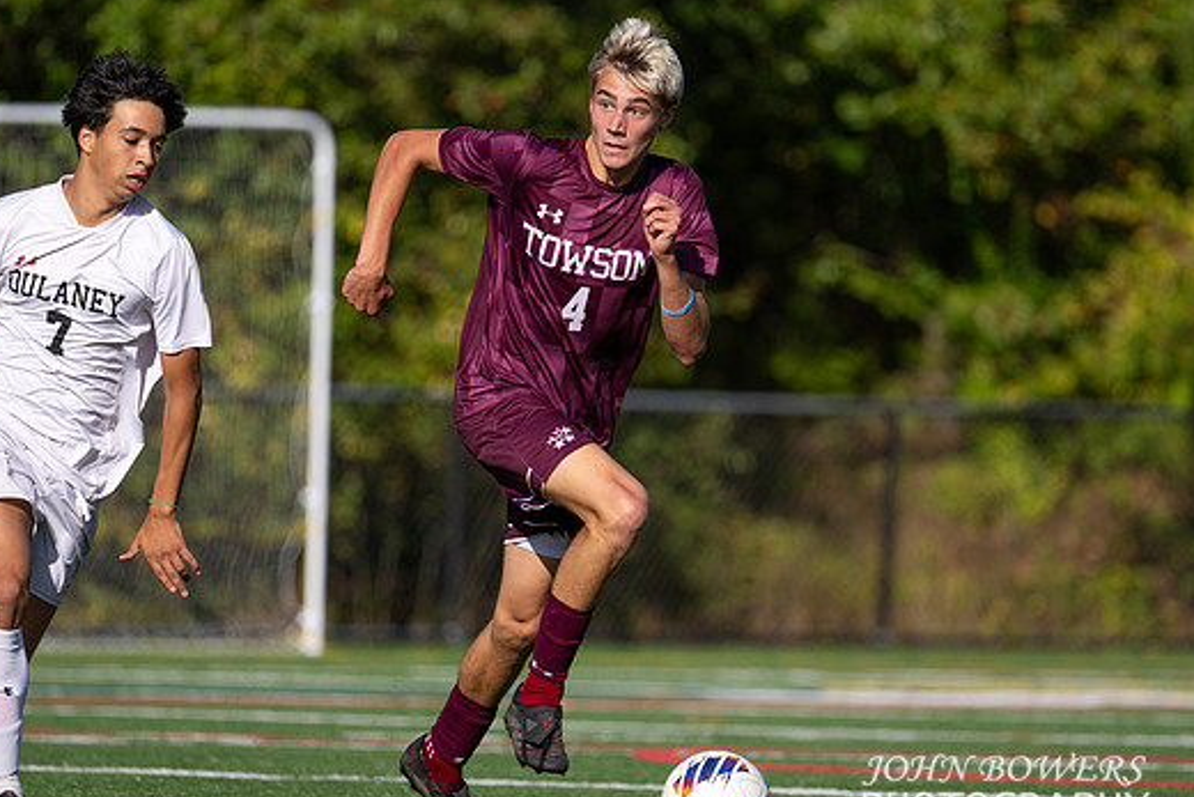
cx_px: 631
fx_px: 19075
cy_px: 433
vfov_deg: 2.4
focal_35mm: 575
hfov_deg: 3.6
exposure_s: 1/1600
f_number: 4.5
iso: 160
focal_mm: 400
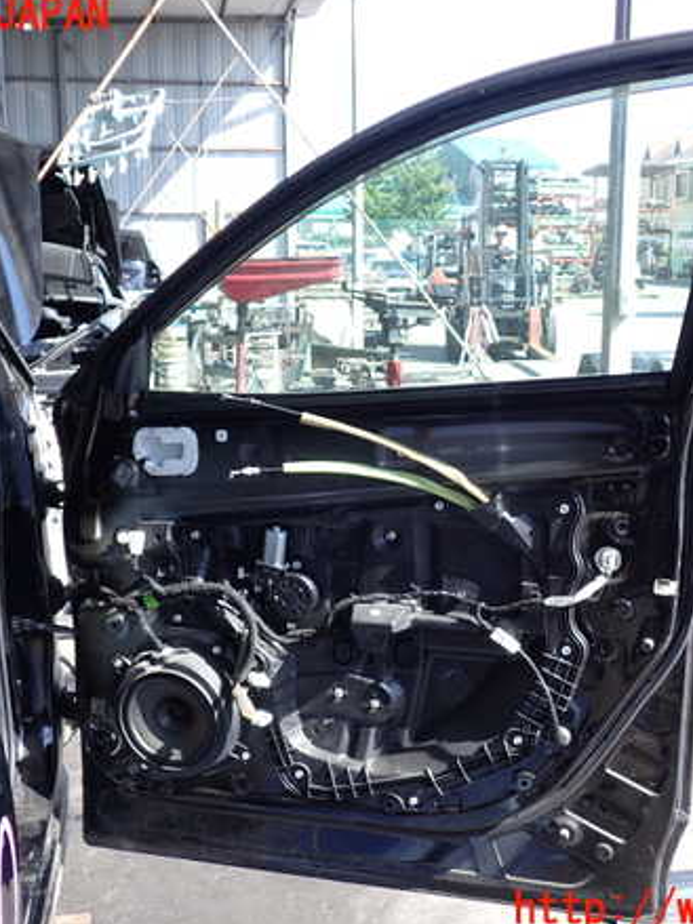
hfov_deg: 35.1
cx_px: 358
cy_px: 463
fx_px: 1095
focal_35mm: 41
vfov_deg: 45.8
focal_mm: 5.4
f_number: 2.3
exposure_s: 1/320
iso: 100
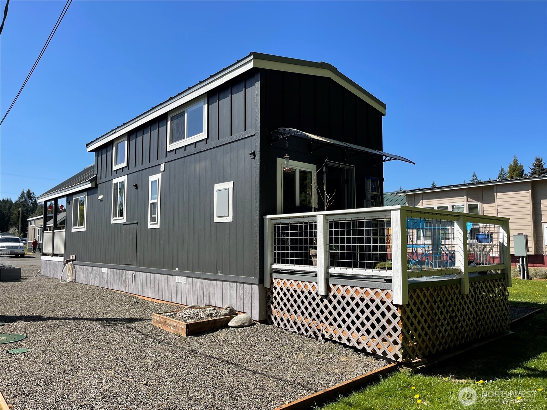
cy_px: 205
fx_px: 395
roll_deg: -0.2
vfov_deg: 54.9
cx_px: 274
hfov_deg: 69.4
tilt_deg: +4.4
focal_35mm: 25
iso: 32
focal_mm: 5.1
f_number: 1.6
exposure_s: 1/3165
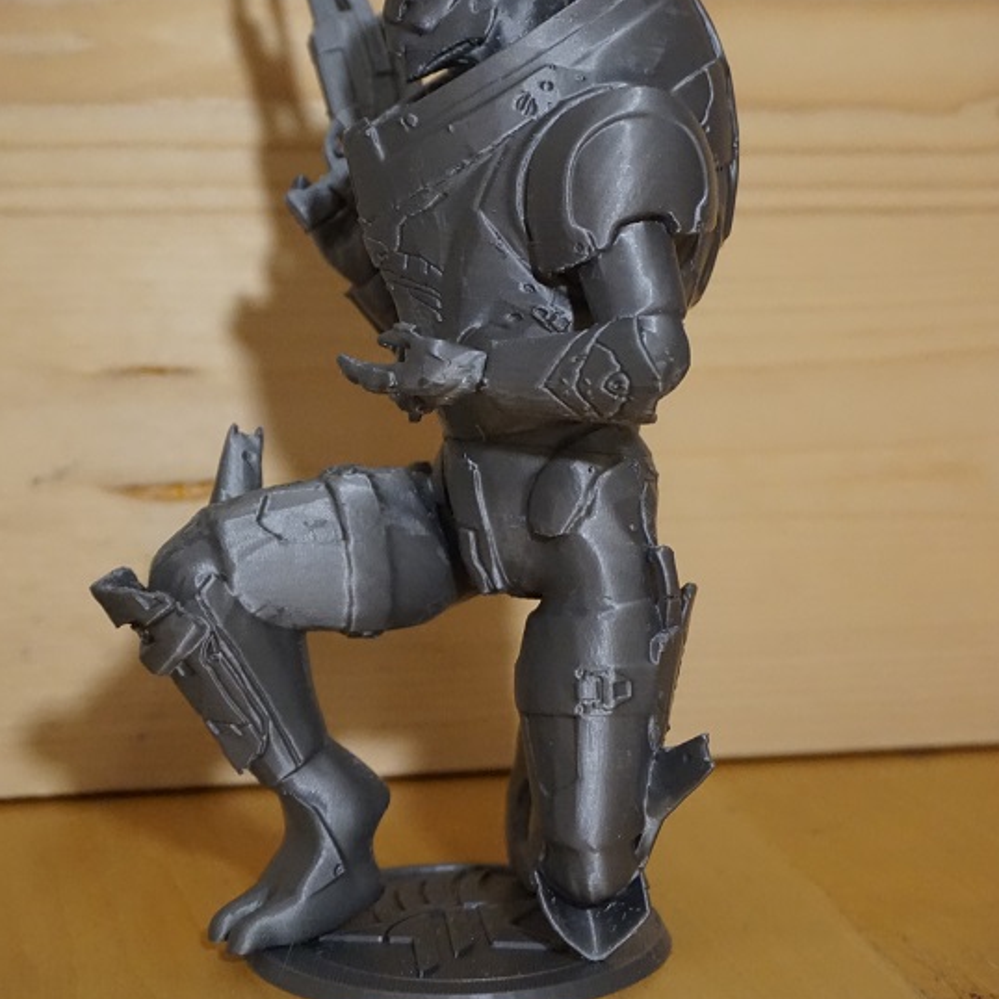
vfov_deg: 26.1
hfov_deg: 26.1
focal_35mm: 66
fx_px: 2155
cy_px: 413
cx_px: 499
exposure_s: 1/50
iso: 3200
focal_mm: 34
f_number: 5
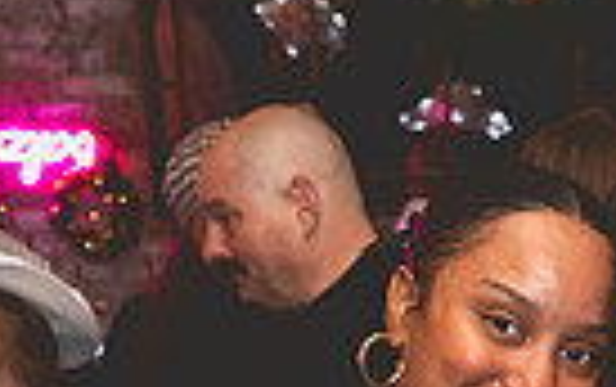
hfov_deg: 18.1
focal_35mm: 112
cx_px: 620
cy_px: 587
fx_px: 1883
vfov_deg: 11.2
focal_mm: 25.5
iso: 3200
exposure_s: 1/125
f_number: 4
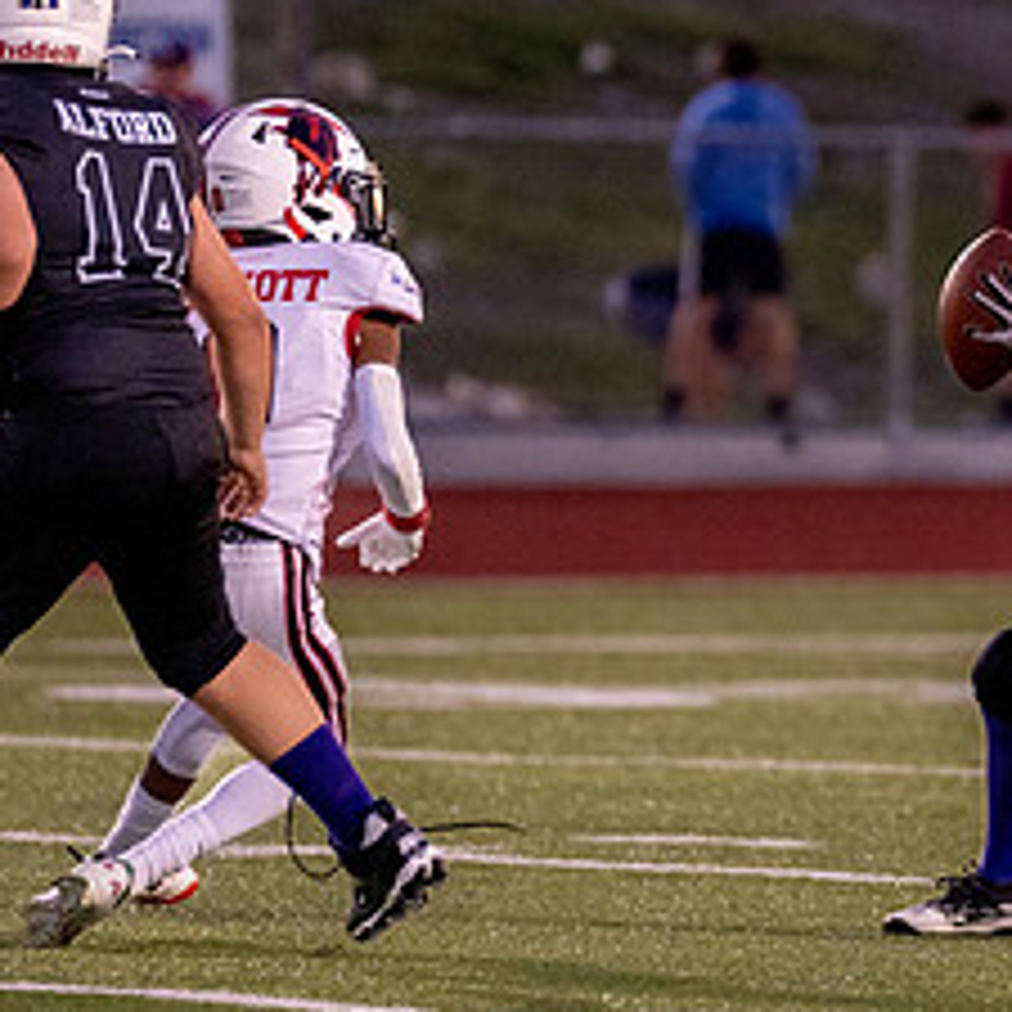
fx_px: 21598
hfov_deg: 2.7
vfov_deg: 2.7
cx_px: 981
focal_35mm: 653
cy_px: 441
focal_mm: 200
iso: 1600
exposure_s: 1/1000
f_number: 2.8
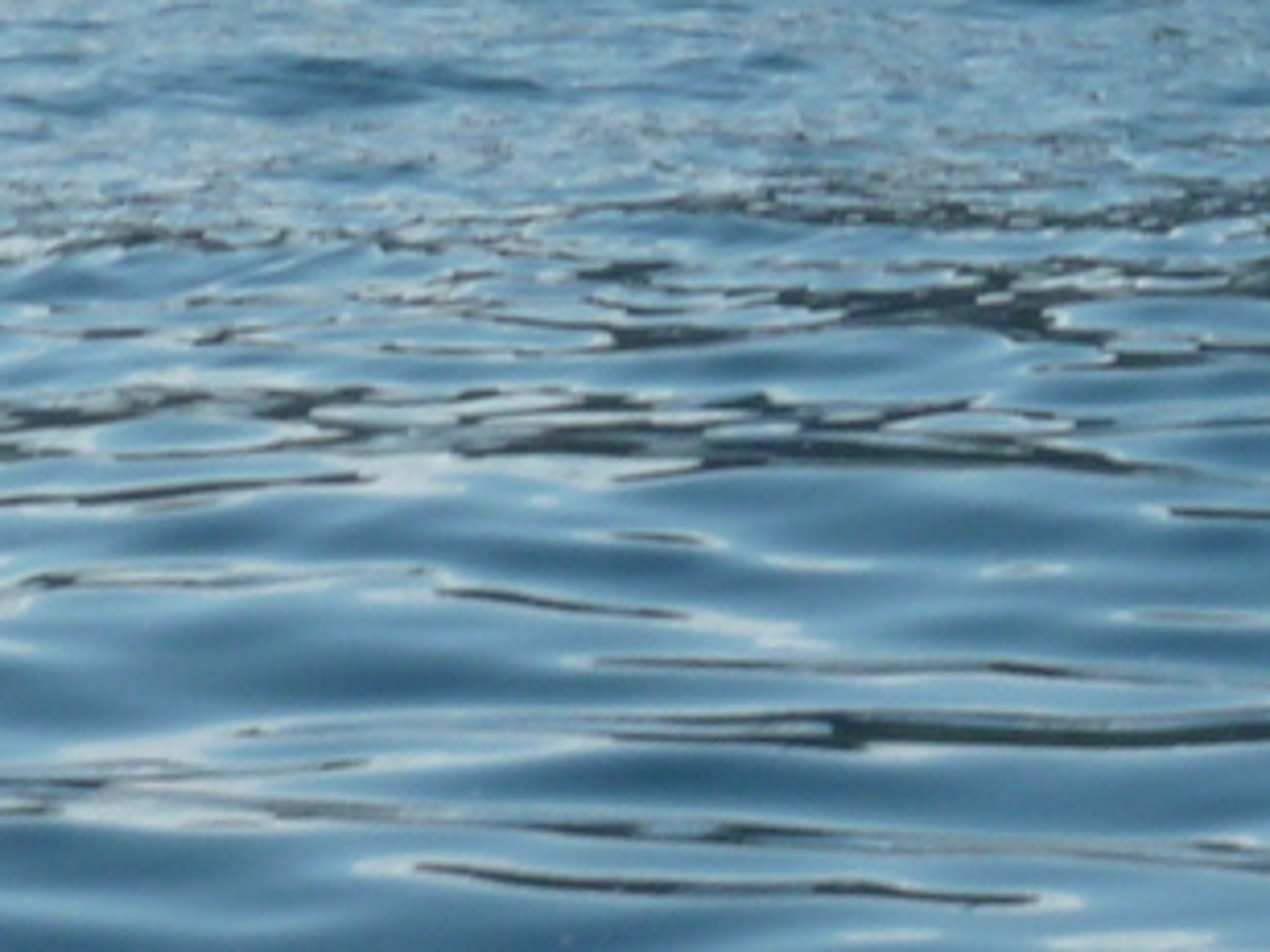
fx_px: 17133
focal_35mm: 467
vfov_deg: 3.1
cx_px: 1410
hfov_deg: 4.2
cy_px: -1496
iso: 80
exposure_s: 1/400
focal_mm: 14.7
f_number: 4.3
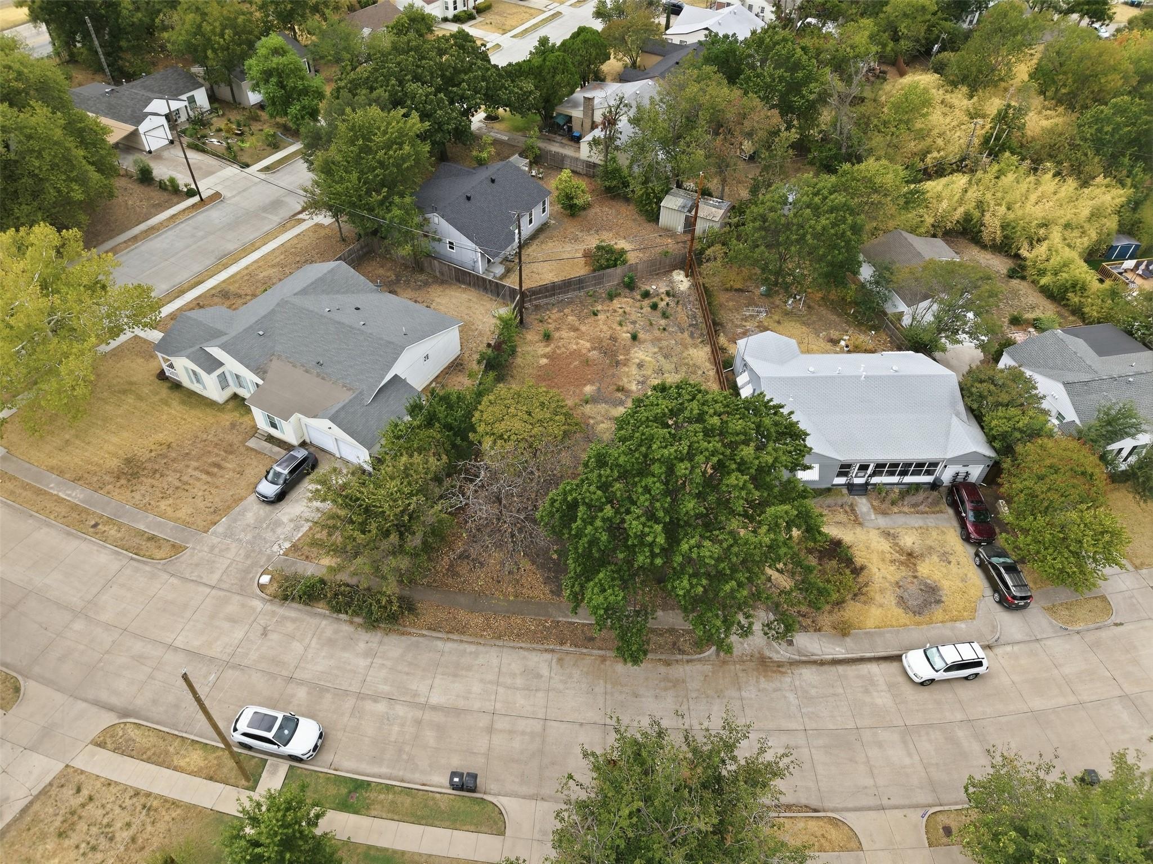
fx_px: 799
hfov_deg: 71.6
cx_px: 576
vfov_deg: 56.8
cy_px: 432
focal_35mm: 24
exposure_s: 1/50
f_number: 1.8
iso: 100
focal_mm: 8.7
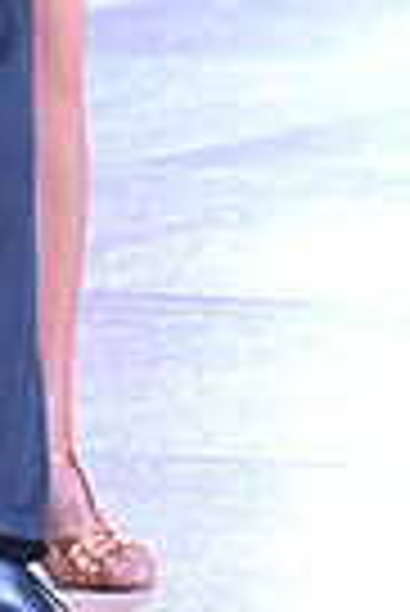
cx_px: -259
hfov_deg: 2.0
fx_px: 11603
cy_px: -315
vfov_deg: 3.0
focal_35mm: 681
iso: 3200
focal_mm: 160
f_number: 6.3
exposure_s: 1/400
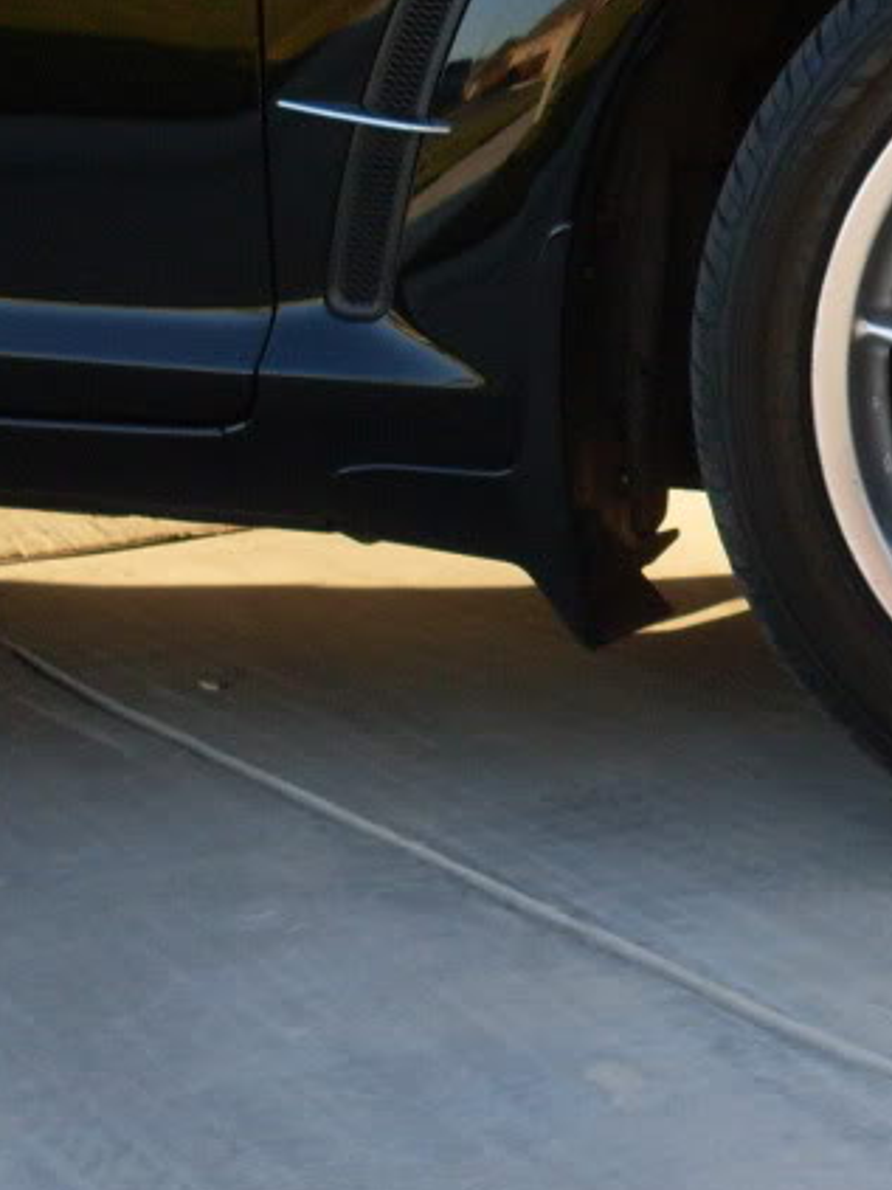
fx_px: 3163
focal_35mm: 92
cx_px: 1182
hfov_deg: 15.3
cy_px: 284
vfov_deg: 21.1
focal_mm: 6.3
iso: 80
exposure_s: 1/180
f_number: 2.8
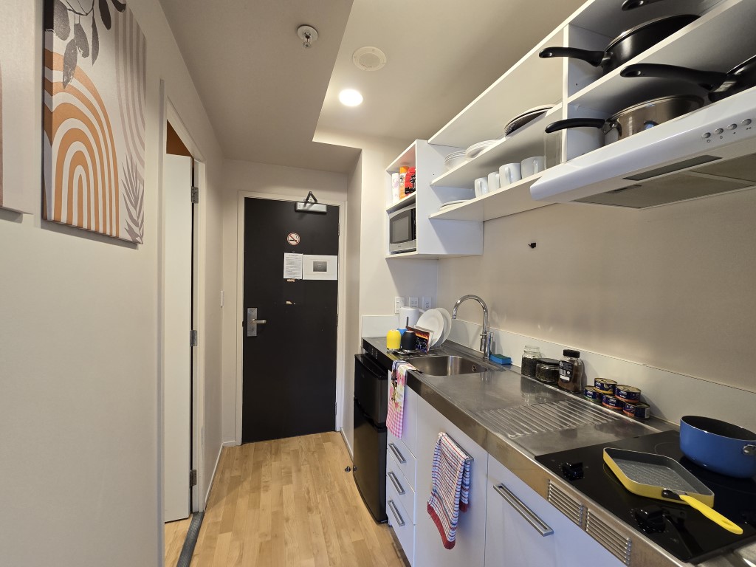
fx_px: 284
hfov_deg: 106.2
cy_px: 284
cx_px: 378
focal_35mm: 13
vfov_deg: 89.9
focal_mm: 2.2
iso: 80
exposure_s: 1/50
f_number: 2.2
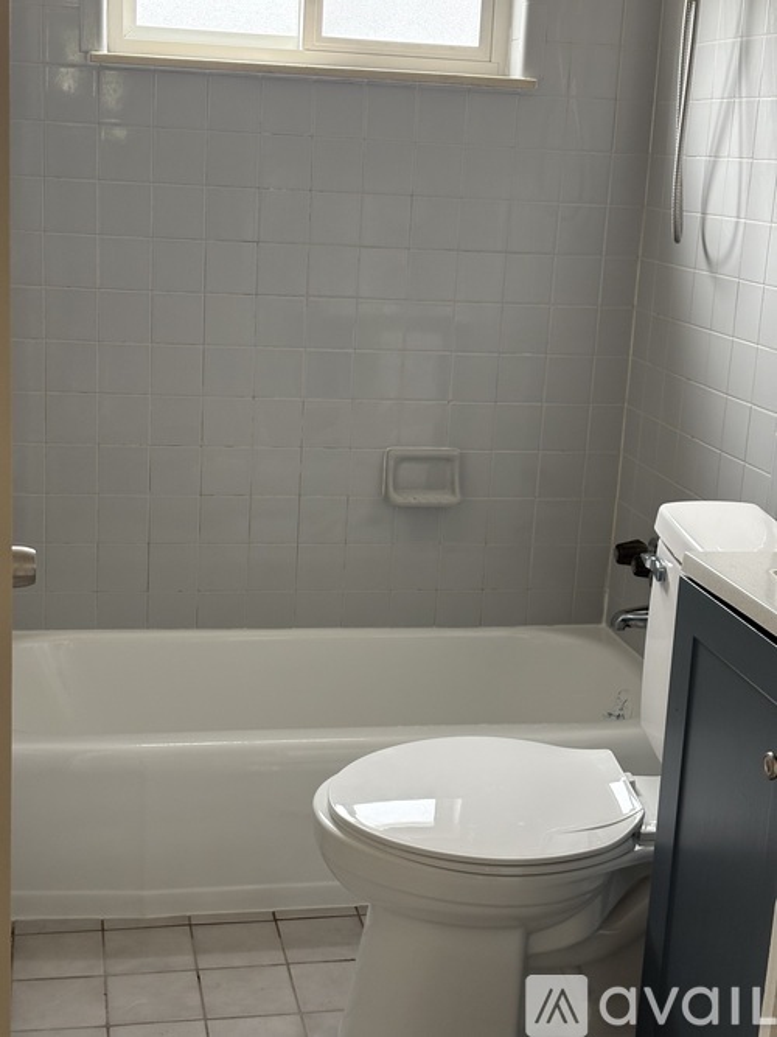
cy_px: 518
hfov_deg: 28.0
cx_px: 388
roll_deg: -2.7
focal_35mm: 52
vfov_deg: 36.8
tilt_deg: -13.3
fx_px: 1557
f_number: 1.6
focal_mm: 5.96
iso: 80
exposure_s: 1/91
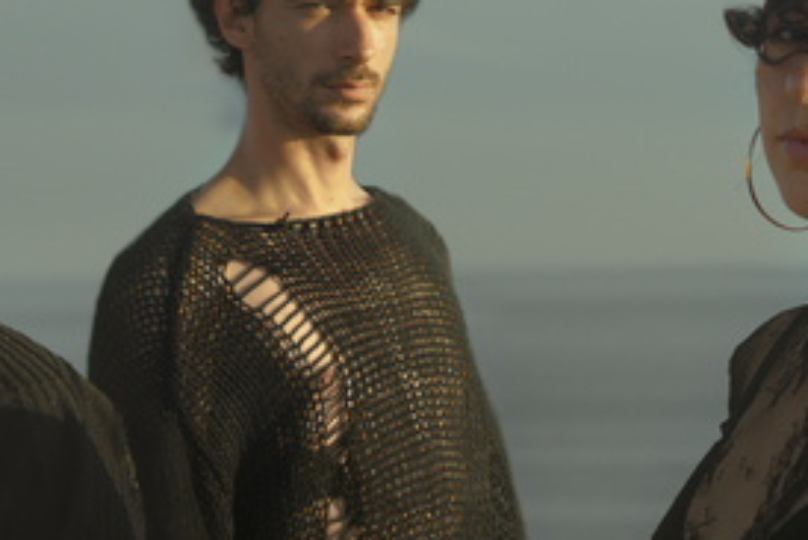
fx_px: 4019
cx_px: 734
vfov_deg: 7.7
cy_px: 336
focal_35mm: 179
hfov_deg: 11.4
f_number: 3.2
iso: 100
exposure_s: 1/500
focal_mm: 50
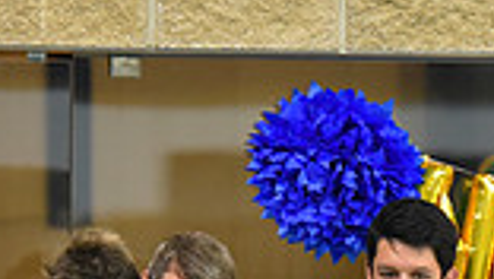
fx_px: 7904
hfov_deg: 3.6
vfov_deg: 2.0
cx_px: 241
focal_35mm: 603
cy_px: 591
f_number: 2.8
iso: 3200
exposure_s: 1/500
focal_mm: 155
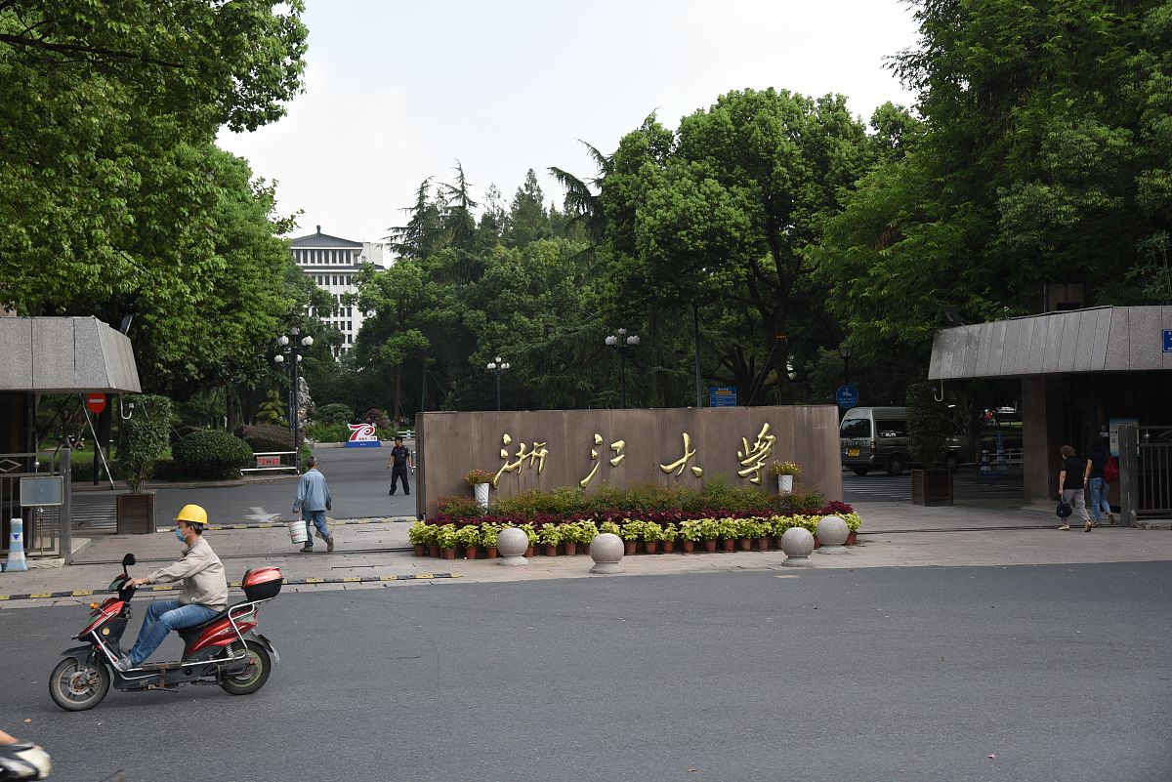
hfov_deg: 39.6
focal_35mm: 50
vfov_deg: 27.0
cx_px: 586
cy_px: 391
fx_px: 1628
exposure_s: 1/640
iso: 320
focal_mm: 50
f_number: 5
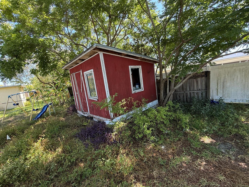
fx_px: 108
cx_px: 122
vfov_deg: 81.7
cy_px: 97
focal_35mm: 15
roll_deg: +5.3
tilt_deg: -8.7
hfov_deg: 98.2
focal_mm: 2.22
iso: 64
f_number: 2.2
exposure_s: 1/99
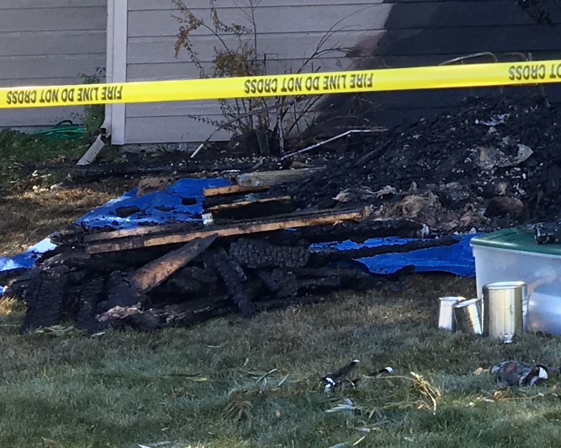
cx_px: 768
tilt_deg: +5.8
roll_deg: +0.3
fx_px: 2042
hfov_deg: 14.8
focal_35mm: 123
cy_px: -296
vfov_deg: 11.8
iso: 25
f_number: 2.2
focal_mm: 4.15
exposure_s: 1/120
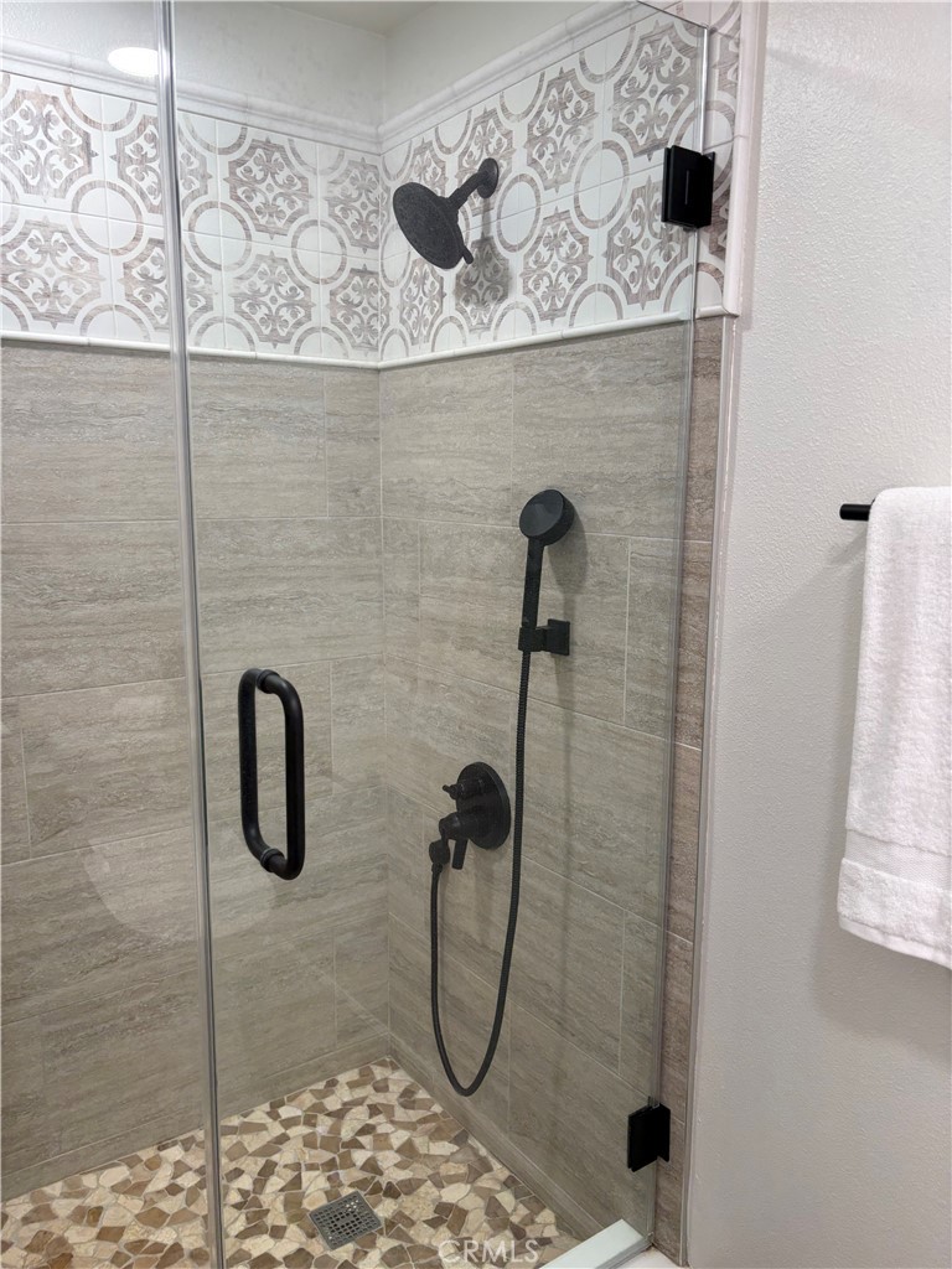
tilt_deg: -8.9
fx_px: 953
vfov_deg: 67.3
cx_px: 476
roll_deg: -0.9
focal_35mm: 26
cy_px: 634
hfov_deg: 53.1
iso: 100
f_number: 1.6
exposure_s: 1/120
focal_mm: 5.96
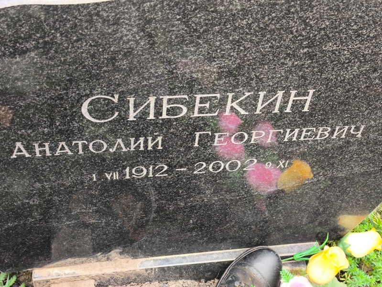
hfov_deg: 38.2
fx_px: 552
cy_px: 144
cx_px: 191
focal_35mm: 50
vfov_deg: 29.1
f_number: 1.7
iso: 80
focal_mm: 4.71
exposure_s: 1/60
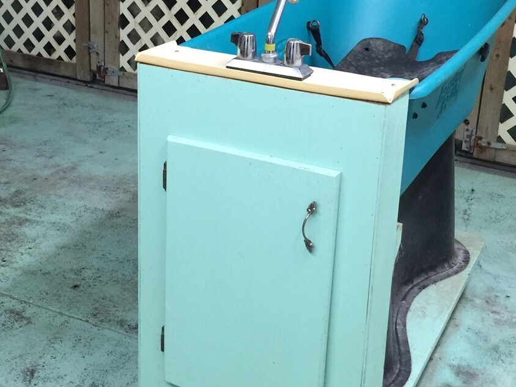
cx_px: 215
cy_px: 103
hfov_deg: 34.9
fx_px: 820
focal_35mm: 55
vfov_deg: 26.3
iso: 125
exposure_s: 1/15
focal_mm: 4.15
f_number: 2.2
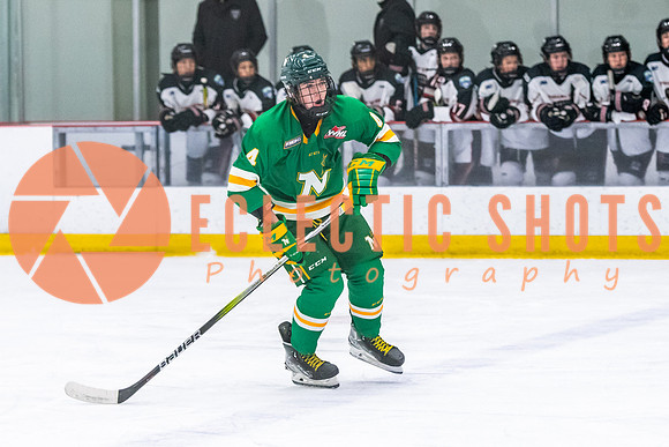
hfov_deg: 10.4
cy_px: 208
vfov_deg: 6.9
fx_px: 3678
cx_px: 334
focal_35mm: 198
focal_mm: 98
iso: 4000
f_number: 2.8
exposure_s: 1/800
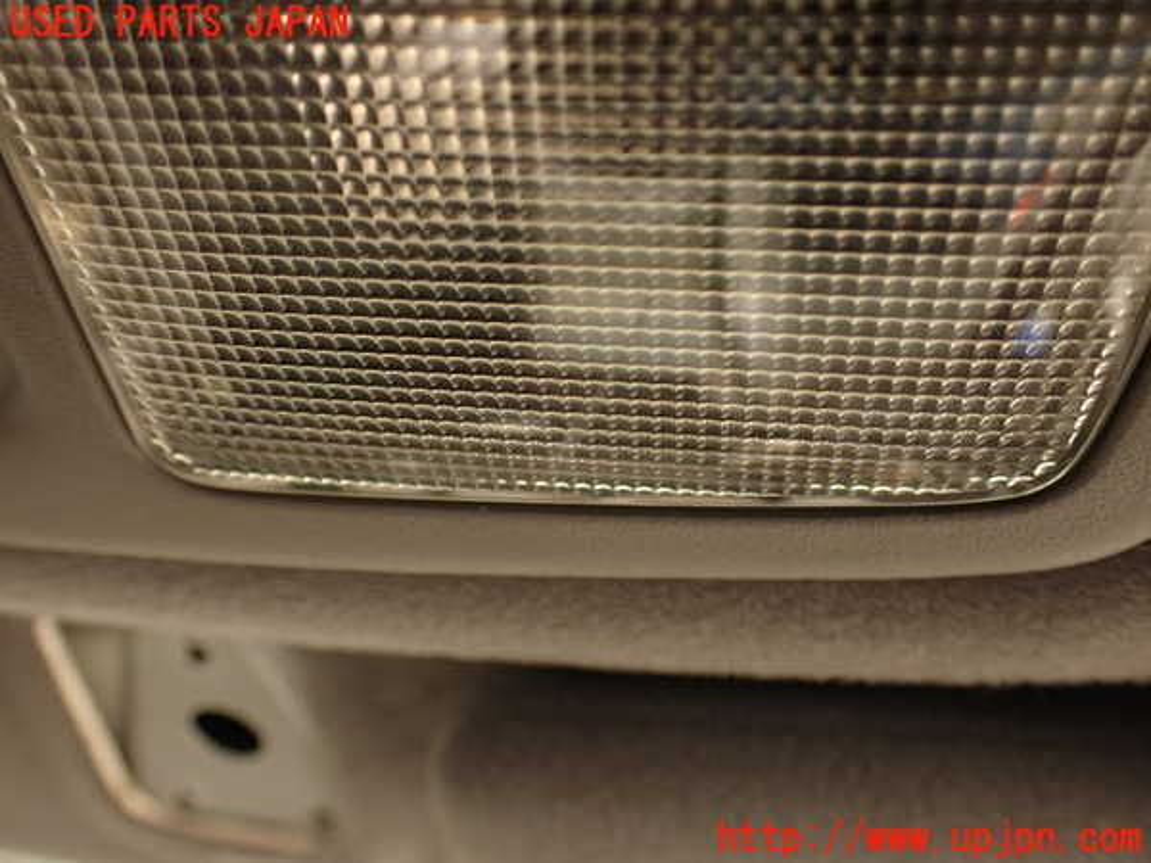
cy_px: 432
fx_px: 1064
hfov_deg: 56.8
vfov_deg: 44.2
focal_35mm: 32
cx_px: 576
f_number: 2.4
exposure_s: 1/30
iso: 250
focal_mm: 5.79
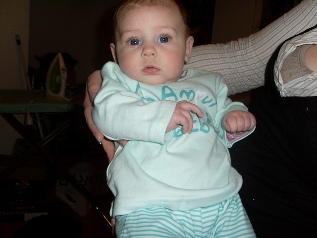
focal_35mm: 38
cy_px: 119
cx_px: 158
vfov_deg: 37.7
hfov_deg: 49.0
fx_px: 348
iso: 100
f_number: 3
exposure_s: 1/45
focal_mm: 6.3
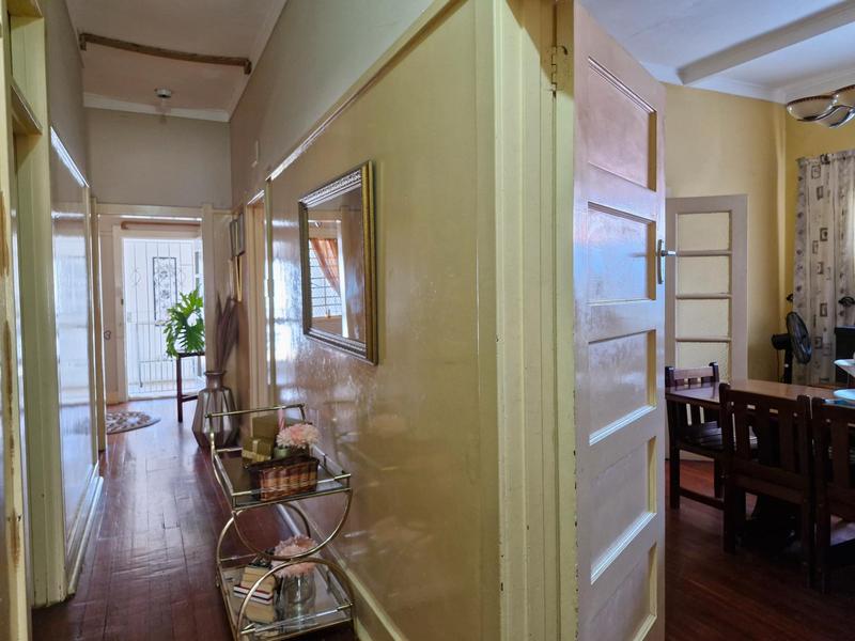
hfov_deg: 73.9
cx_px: 428
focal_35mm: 23
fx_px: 568
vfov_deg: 58.9
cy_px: 320
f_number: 1.8
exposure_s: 1/50
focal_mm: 5.54
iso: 640
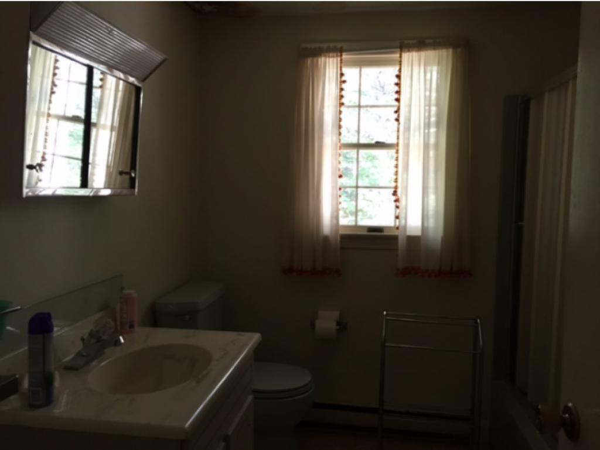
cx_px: 300
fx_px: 503
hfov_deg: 61.6
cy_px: 225
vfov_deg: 48.3
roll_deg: -1.4
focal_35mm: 29
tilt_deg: -4.3
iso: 125
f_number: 2.2
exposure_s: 1/30
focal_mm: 4.15
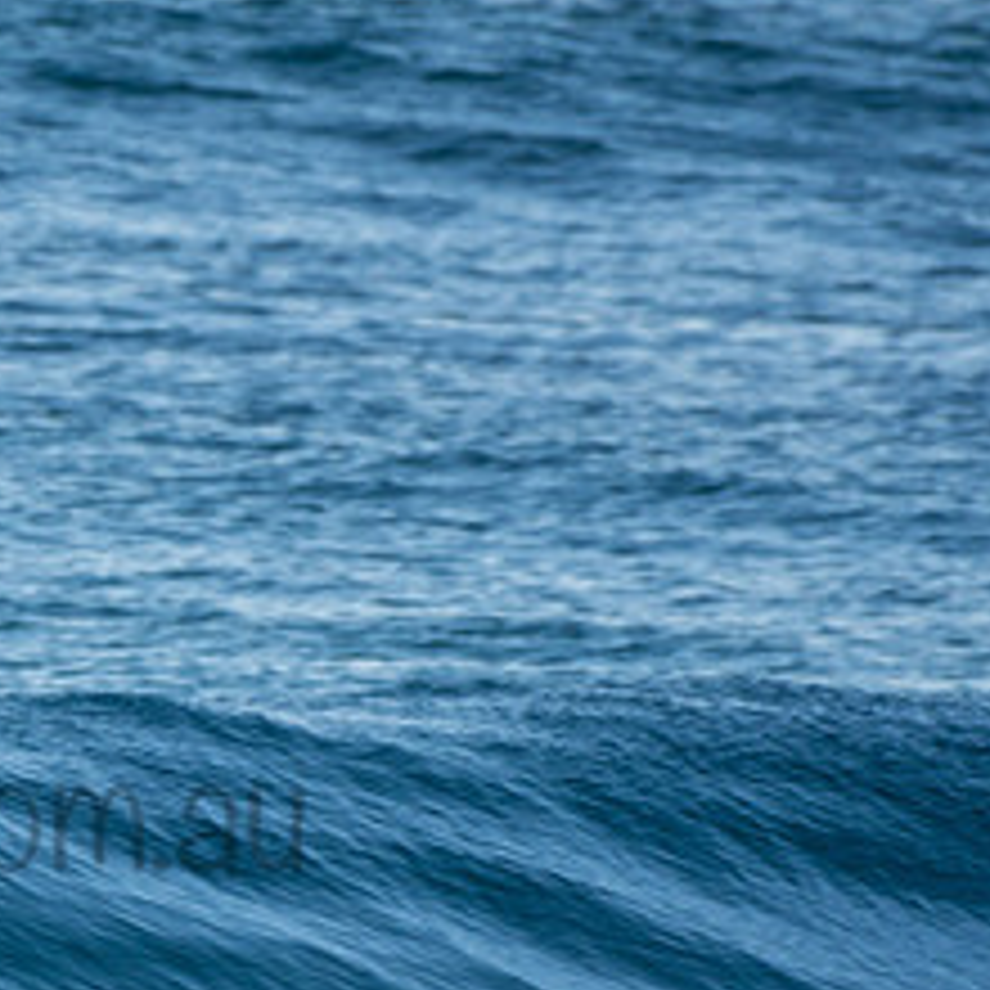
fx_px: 54262
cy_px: 767
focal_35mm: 1677
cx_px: -171
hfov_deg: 1.0
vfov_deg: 1.0
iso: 280
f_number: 5.6
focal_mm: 500
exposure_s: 1/400
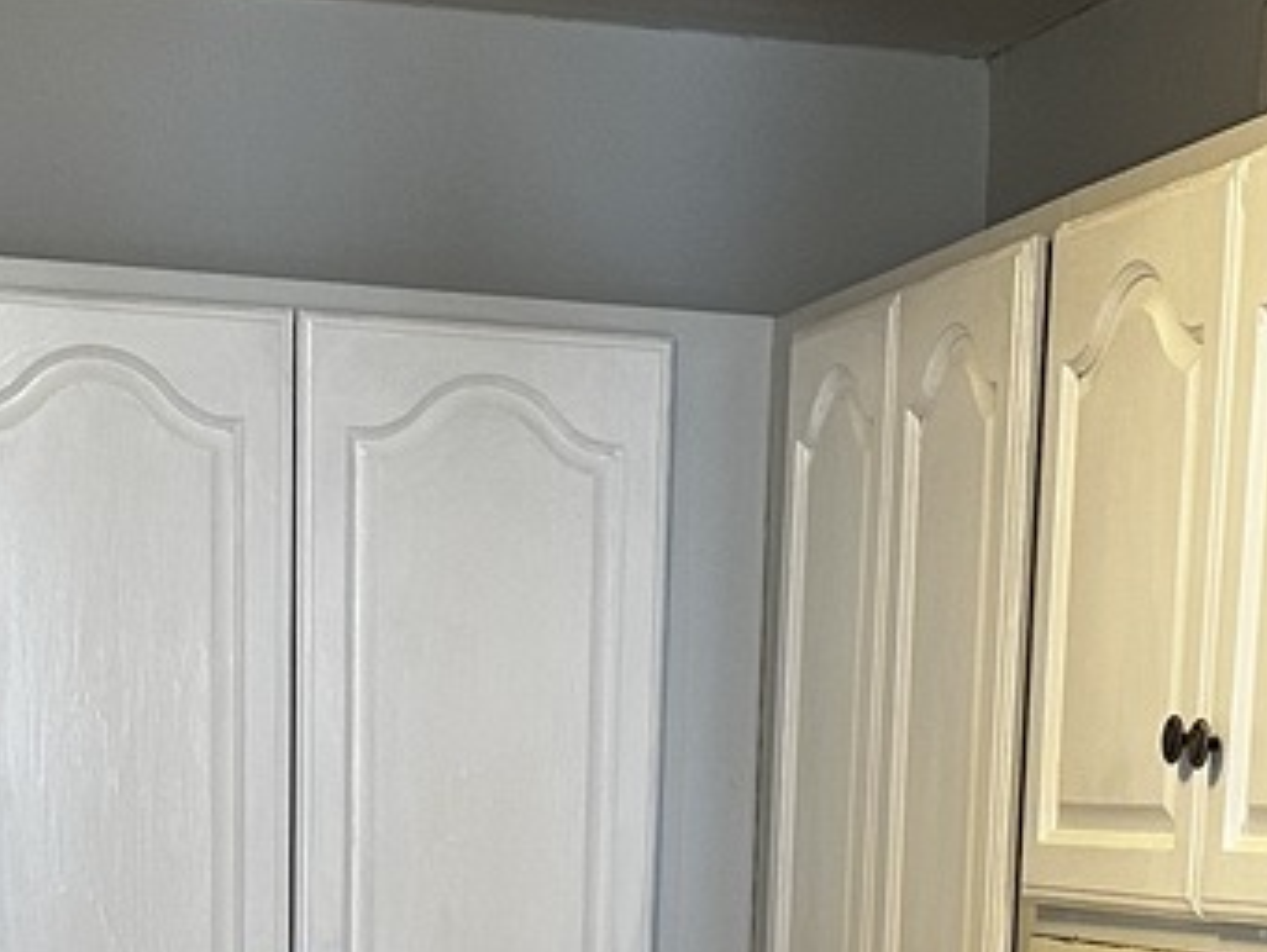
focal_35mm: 101
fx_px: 3699
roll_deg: -2.4
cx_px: 700
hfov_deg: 19.4
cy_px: 1626
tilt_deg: -12.5
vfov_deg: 13.4
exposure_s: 1/60
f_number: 1.78
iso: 200
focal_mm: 6.86
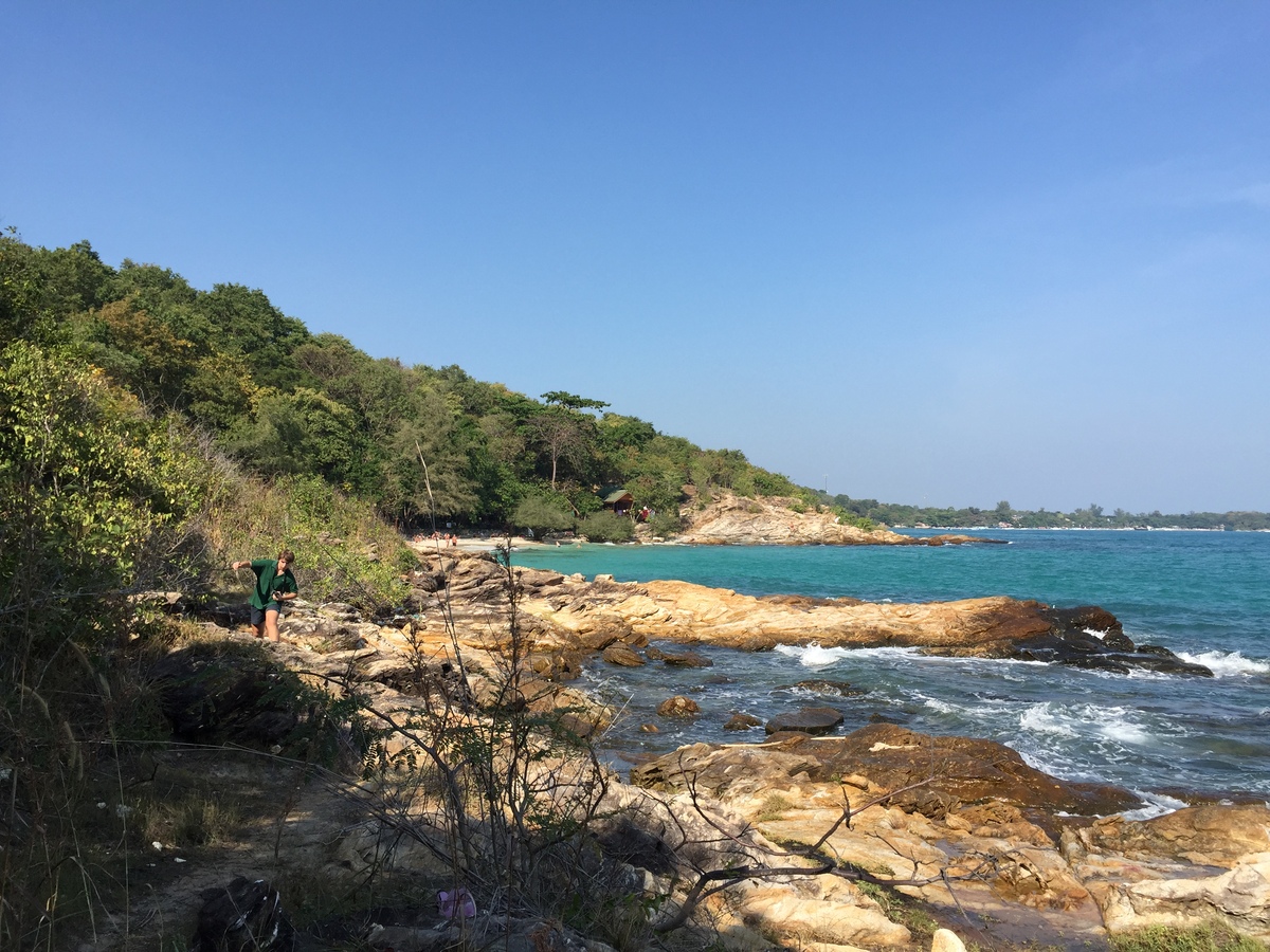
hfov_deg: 61.7
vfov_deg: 48.2
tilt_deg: +2.6
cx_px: 635
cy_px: 476
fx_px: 1064
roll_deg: -1.1
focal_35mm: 29
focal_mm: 4.15
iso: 32
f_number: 2.2
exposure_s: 1/1647
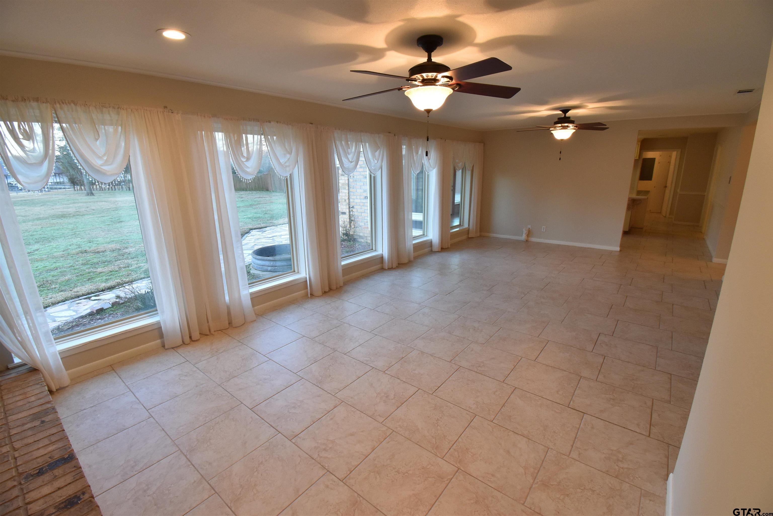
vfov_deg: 77.3
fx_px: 322
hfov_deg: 100.4
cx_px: 386
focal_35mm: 15
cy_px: 258
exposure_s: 1/13
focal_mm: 10
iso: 500
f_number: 8
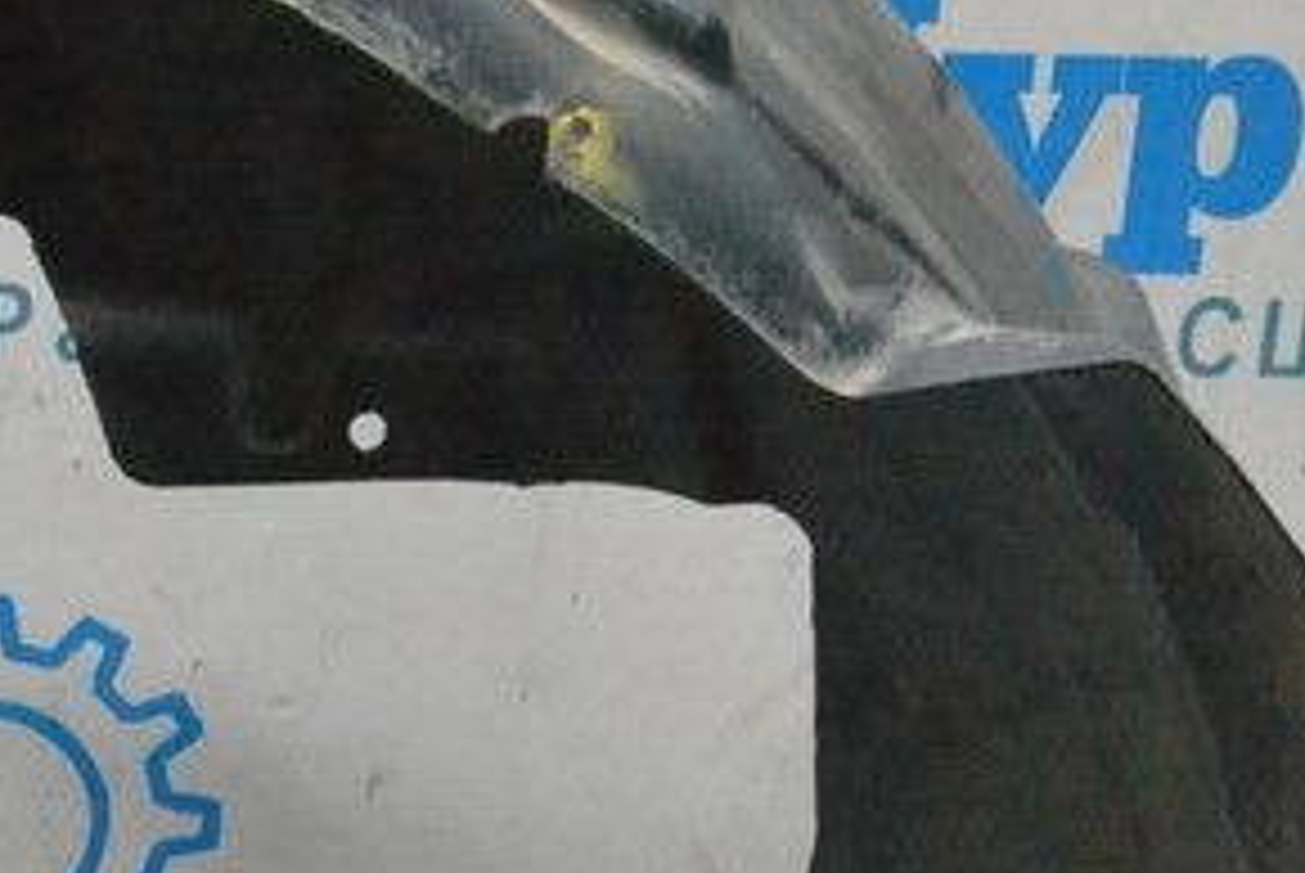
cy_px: 763
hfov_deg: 15.0
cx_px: -621
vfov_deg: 10.8
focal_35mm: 127
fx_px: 4608
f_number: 9
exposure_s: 1/160
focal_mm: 24
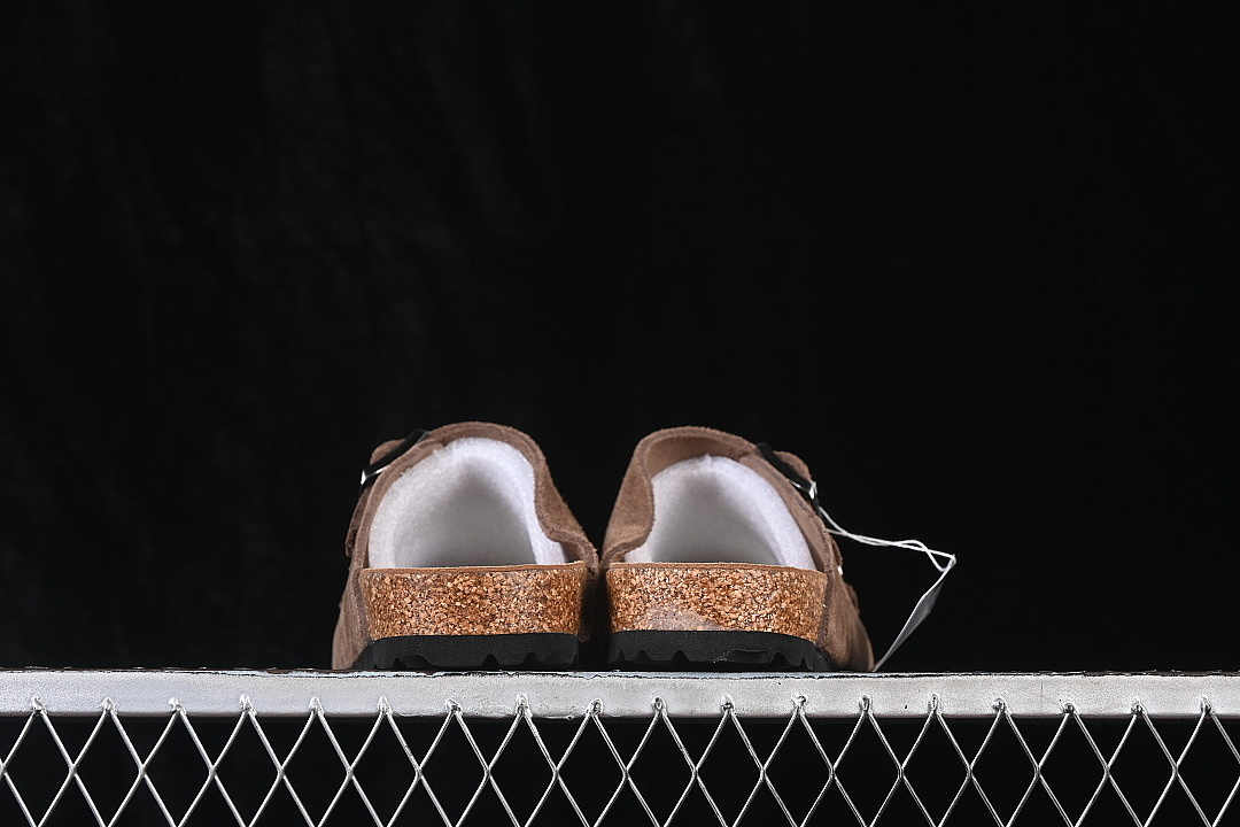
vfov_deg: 18.2
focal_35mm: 75
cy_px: 414
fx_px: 2583
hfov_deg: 27.0
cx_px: 620
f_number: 6.3
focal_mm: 50
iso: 160
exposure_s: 1/60
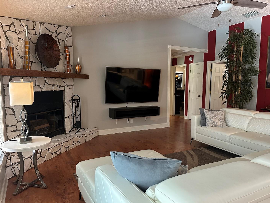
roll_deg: -0.3
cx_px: 141
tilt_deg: -6.8
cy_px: 105
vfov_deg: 51.4
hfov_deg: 65.3
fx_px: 211
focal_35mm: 27
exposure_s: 1/60
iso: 400
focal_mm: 6.86
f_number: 1.78
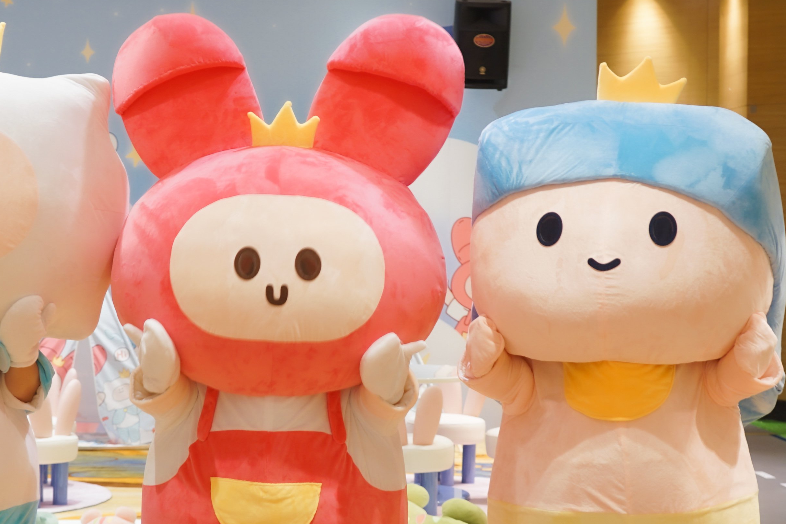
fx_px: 2052
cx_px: 301
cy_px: 312
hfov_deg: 21.6
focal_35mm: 94
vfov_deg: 14.5
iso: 160
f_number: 4
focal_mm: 38
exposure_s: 1/4
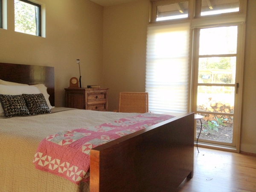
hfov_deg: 52.6
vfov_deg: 40.7
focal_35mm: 35
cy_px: 96
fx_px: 259
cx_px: 128
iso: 64
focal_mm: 4.28
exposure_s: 1/40
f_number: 2.4
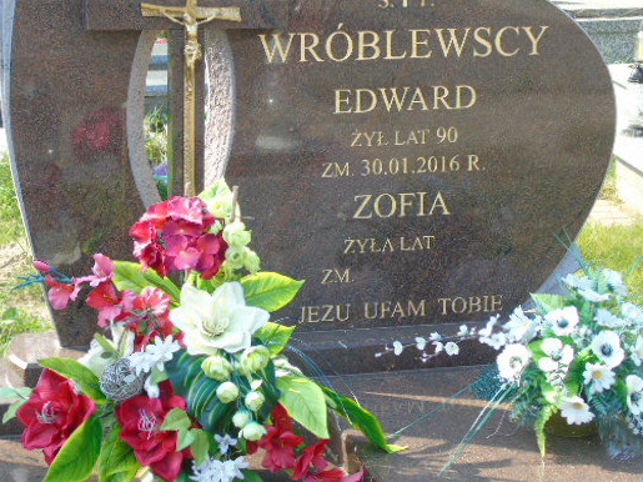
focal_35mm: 102
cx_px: 305
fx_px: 1894
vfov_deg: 14.5
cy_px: 195
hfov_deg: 19.3
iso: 80
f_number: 4.1
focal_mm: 15
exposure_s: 1/100
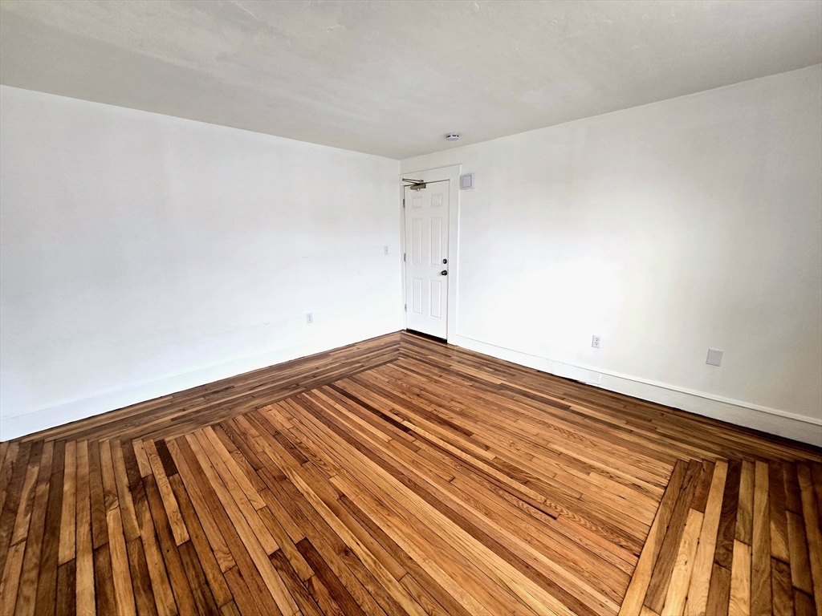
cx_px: 411
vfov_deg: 89.9
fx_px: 309
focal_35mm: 13
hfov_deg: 106.2
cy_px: 308
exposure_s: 1/60.2
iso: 80
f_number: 2.2
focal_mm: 2.2
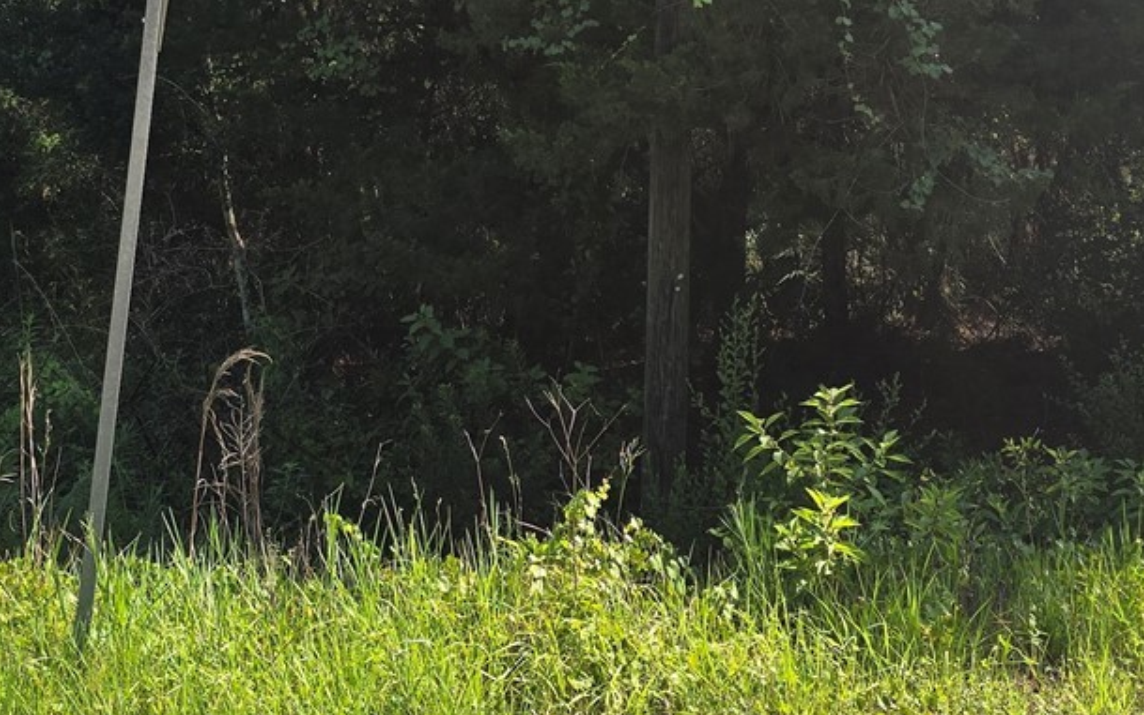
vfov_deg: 19.9
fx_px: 1996
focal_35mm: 64
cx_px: 530
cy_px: 71
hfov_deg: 32.0
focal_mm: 6.3
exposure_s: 1/326
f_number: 1.7
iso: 12
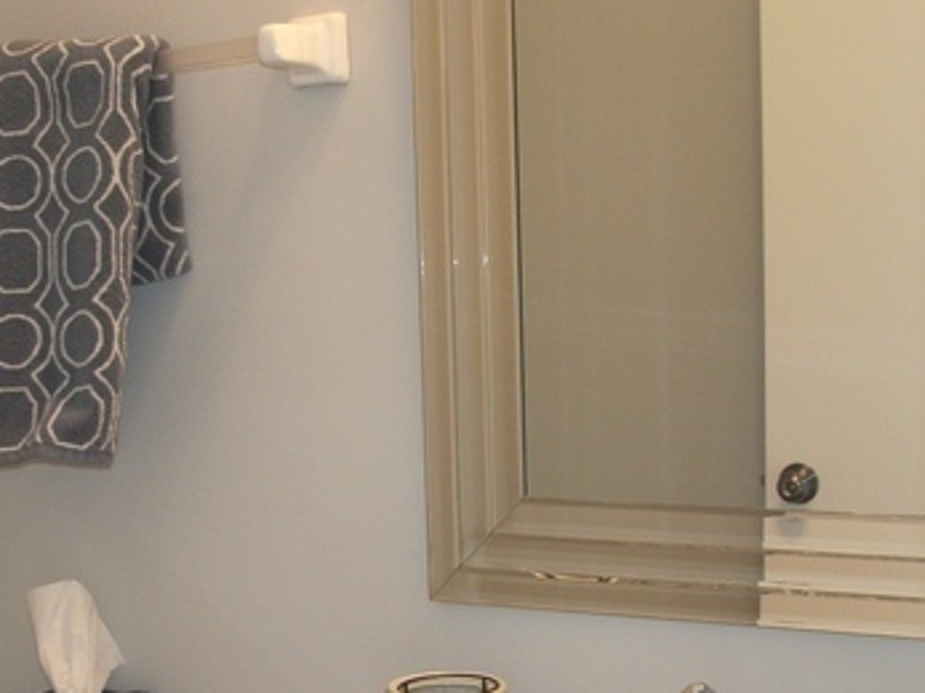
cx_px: 392
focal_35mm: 59
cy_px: 488
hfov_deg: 32.7
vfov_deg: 24.6
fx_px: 1576
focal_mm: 5.7
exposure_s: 1/30
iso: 80
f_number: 2.9
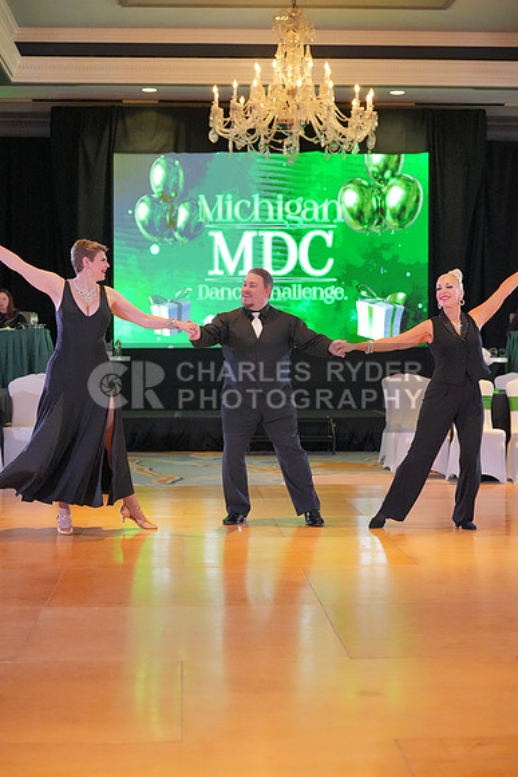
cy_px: 388
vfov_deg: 28.8
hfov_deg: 19.5
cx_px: 259
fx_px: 1510
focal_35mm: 70
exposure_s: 1/500
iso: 8000
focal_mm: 70
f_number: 4
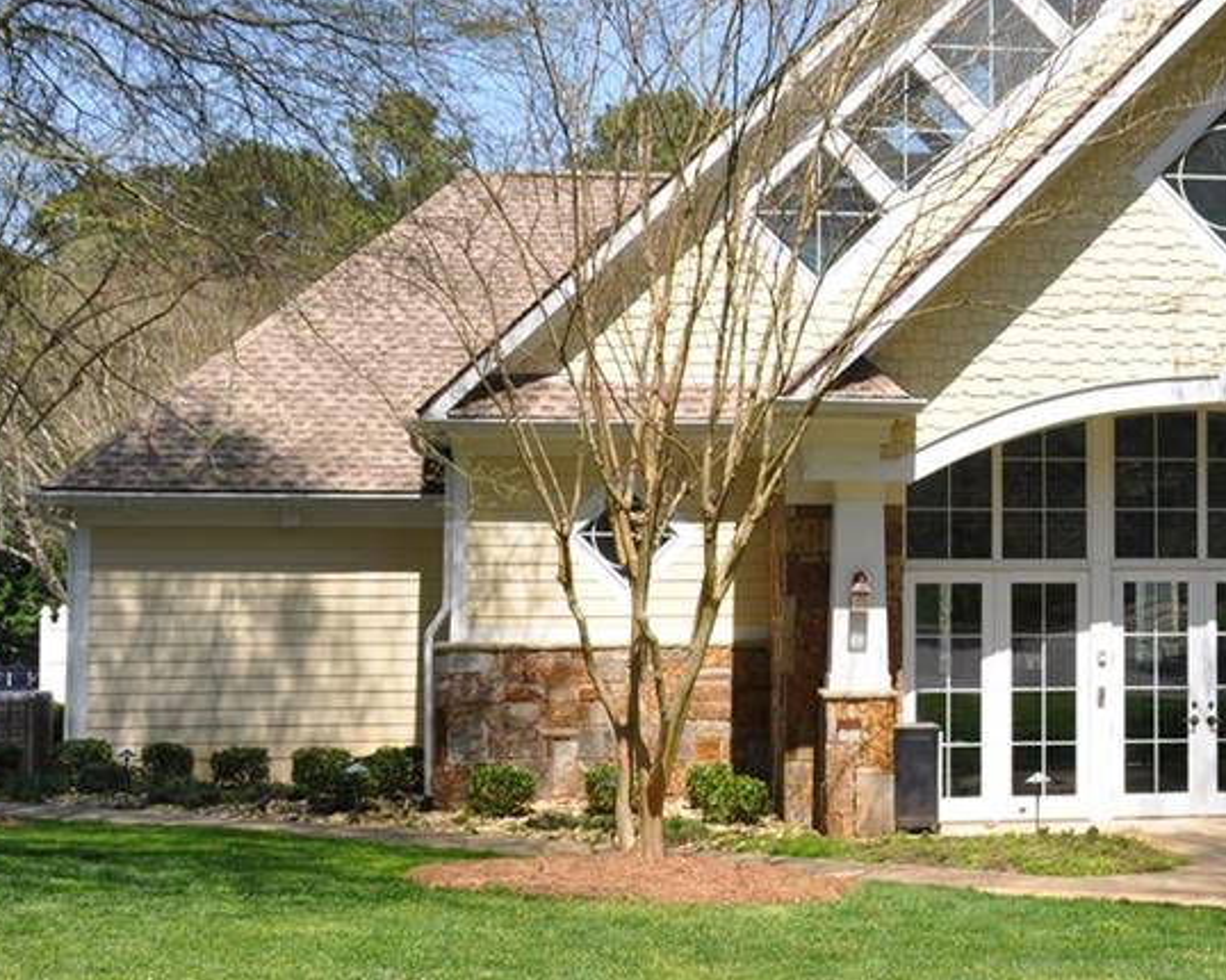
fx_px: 2426
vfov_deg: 22.8
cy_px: 427
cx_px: 1098
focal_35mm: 67
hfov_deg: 27.4
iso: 200
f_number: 10
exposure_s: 1/400
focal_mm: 25
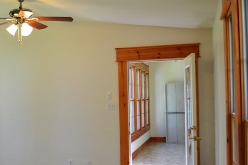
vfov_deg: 22.2
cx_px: 34
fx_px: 420
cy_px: 107
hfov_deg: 31.6
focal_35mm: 61
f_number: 5
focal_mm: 22
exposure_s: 1/100
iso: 400
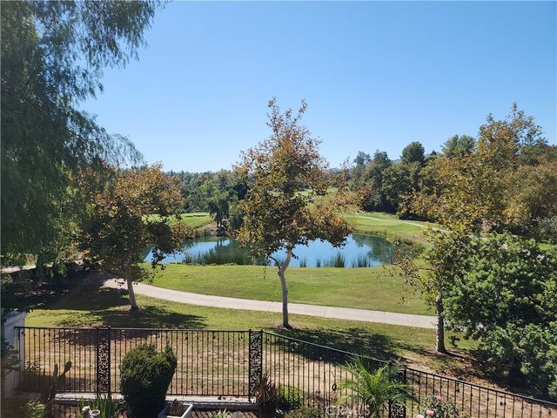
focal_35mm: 23
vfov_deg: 58.9
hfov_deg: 73.9
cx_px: 278
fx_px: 370
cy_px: 209
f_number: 1.8
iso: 12
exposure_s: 1/1022
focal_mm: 6.4
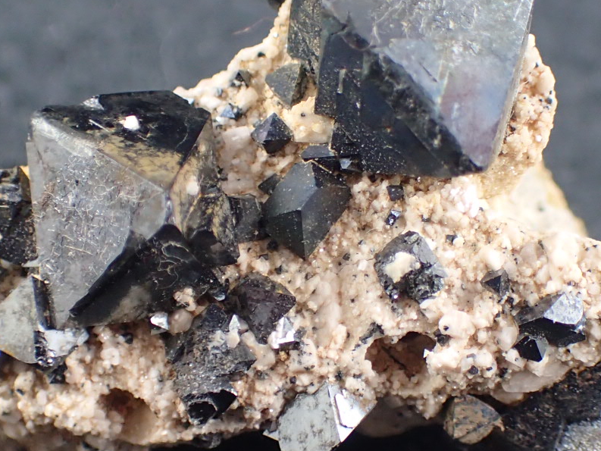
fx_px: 1598
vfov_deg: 16.1
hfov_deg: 21.3
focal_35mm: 92
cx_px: 310
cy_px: 222
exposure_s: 1/160
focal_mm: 6.86
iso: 320
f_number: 2.7
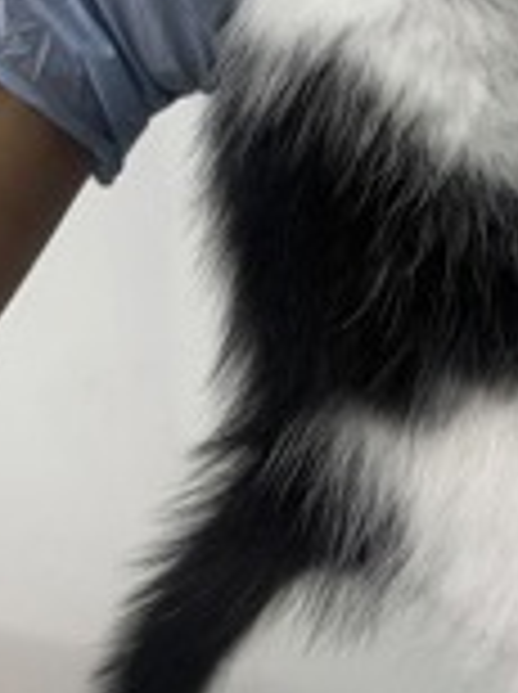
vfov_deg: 25.3
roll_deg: +1.9
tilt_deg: -10.9
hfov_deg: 20.1
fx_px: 1421
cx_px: 493
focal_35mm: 71
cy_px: -90
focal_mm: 5.7
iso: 64
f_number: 1.5
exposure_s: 1/120
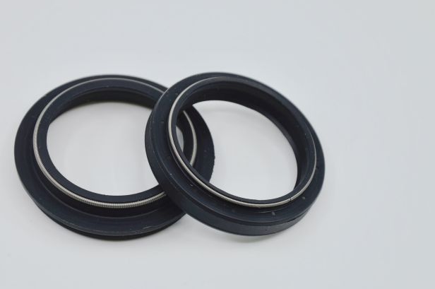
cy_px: 152
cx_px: 181
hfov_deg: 10.1
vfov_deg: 6.7
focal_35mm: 205
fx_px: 2470
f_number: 6.3
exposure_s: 1/160
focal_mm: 105
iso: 100
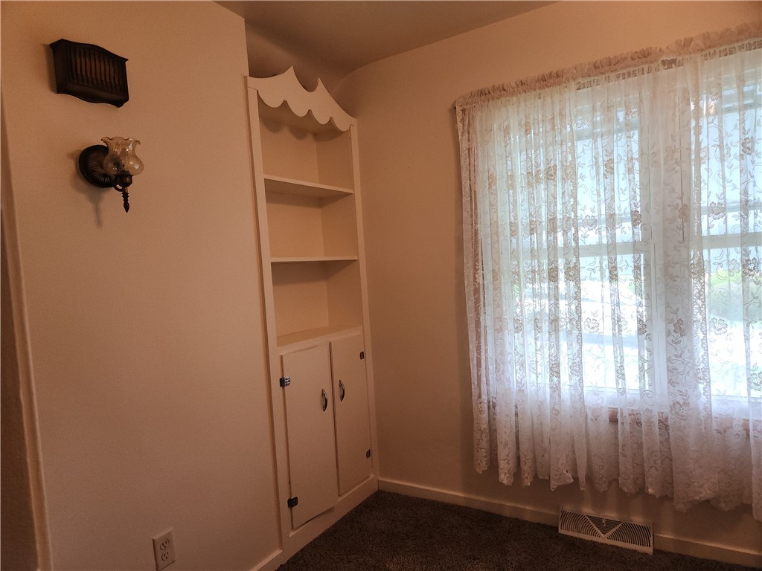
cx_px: 381
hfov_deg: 73.9
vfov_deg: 58.9
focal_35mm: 23
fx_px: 506
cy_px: 286
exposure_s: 1/120
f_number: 1.8
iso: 125
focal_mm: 5.4
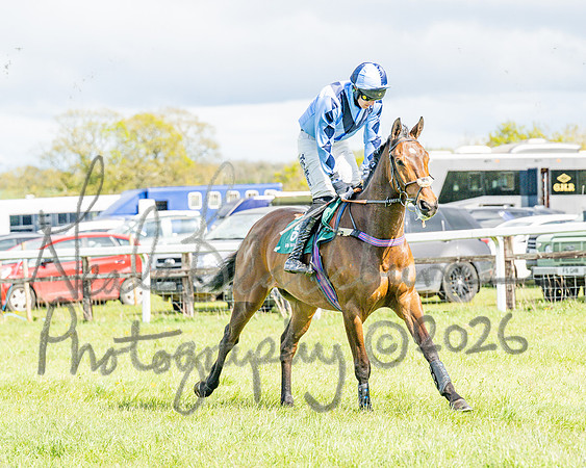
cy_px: 234
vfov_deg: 8.0
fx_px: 3360
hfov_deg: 10.0
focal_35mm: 194
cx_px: 352
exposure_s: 1/2500
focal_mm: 115
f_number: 4
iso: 200
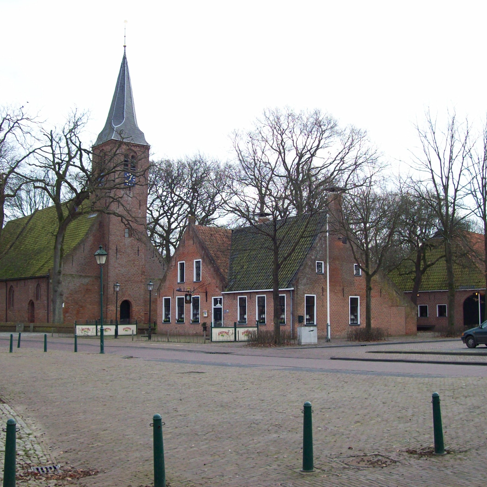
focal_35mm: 43
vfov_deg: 39.2
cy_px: 242
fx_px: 684
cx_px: 233
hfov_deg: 39.2
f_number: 2.7
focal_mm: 6
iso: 80
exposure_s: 1/221
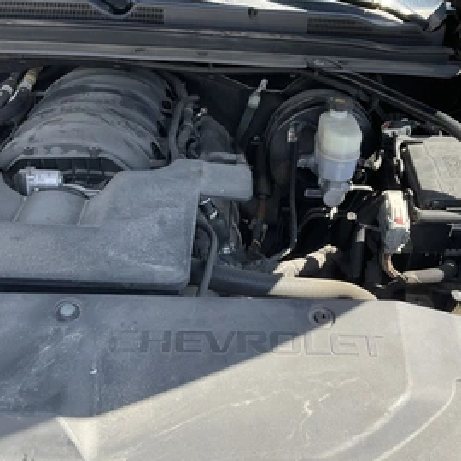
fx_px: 573
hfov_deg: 43.8
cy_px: 249
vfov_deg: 43.8
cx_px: 253
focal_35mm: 38
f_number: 1.8
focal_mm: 3
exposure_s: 1/422
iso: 25
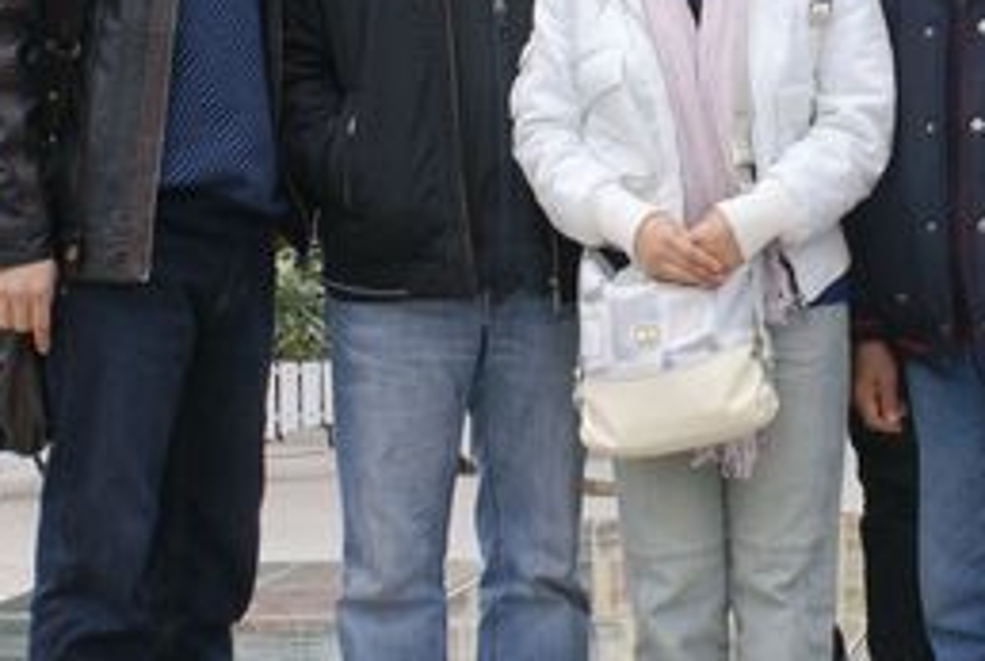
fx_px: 3316
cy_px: 65
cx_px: 809
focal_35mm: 121
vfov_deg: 11.3
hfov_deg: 16.7
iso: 200
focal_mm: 26
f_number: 8
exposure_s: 1/125
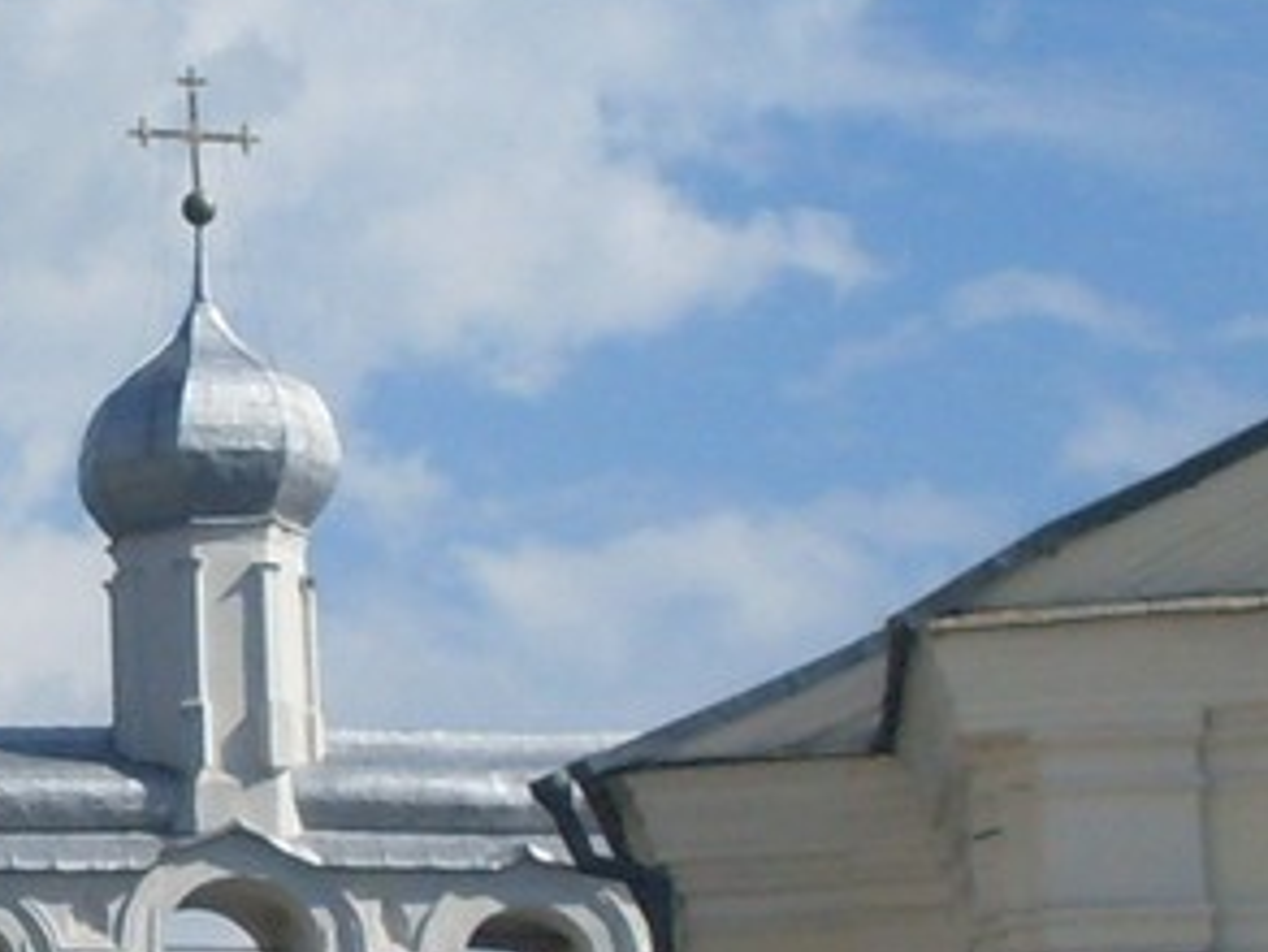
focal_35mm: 186
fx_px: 6816
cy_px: 881
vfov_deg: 8.0
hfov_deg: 10.4
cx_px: -357
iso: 80
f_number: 8.4
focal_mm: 6.3
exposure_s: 1/350
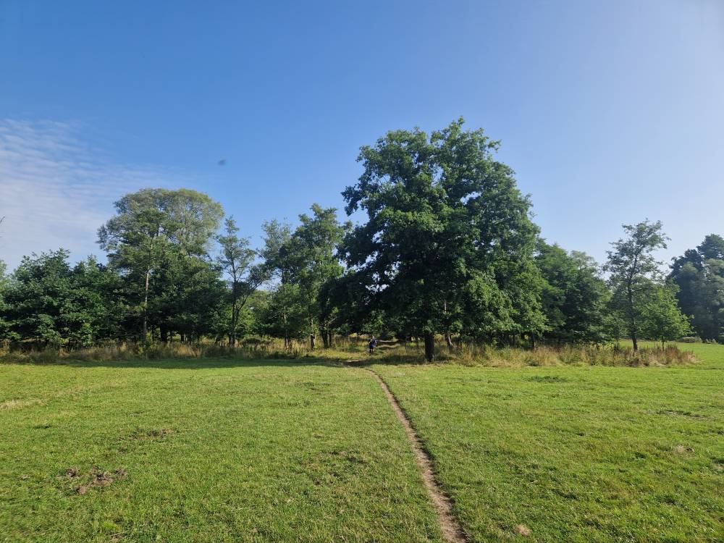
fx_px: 481
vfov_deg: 58.9
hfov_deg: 73.9
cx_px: 362
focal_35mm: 23
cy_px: 272
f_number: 1.8
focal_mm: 5.4
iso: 50
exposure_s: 1/1352
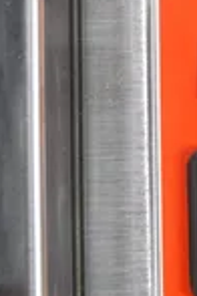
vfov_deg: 19.9
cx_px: 264
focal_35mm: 101
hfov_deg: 13.0
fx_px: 829
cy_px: 34
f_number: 3.5
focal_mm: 13.56
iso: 640
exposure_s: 1/40
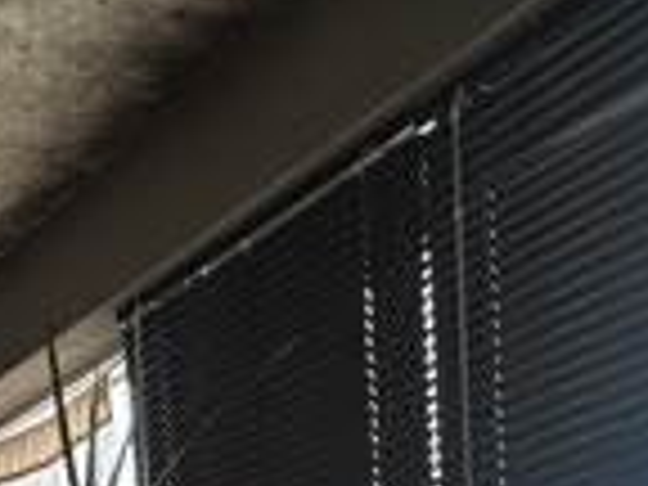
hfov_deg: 24.1
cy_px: 1030
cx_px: 616
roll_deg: +1.6
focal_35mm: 78
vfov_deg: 14.8
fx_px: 1460
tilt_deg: -8.5
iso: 40
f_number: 2.2
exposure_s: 1/151
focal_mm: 2.22
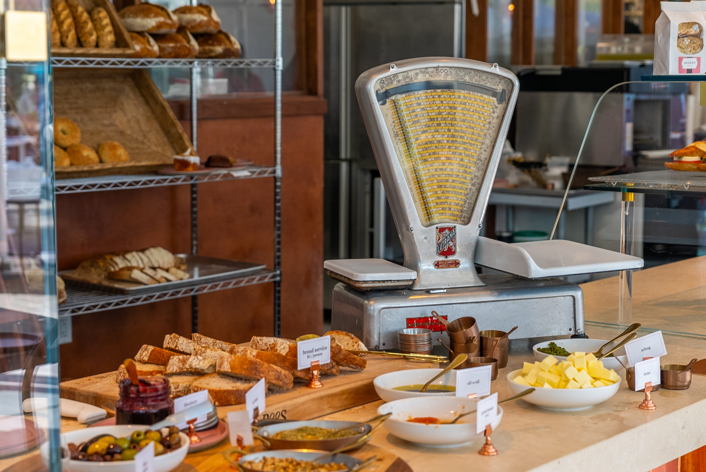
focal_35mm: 70
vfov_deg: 19.5
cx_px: 381
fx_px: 1374
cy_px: 247
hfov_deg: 28.8
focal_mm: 45
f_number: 4
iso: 250
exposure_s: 1/100
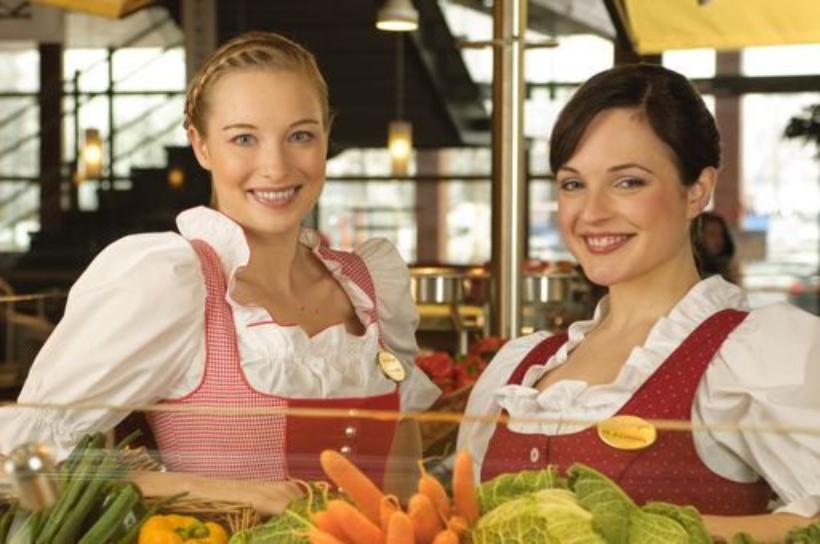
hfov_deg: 24.2
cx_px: 410
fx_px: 1911
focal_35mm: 84
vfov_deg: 16.2
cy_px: 272
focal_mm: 56
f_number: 4
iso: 160
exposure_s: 1/100
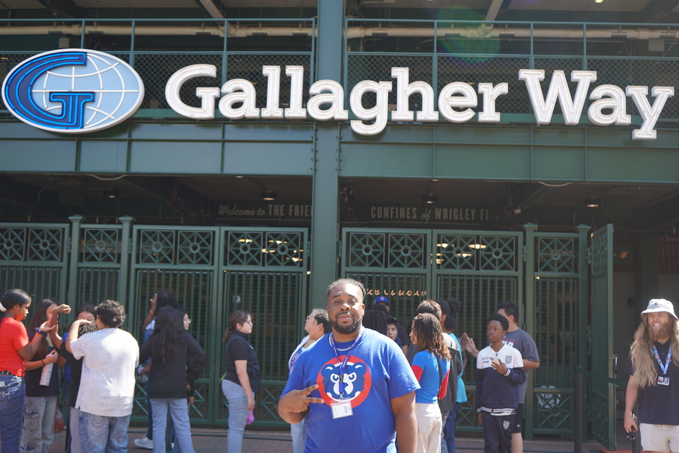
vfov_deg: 30.5
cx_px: 340
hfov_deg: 44.5
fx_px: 830
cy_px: 226
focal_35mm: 44
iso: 125
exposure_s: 1/160
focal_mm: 44
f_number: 4.5
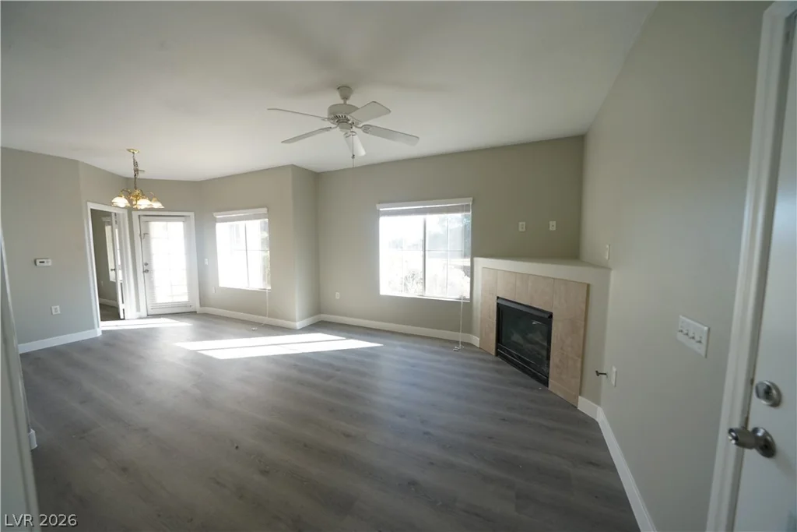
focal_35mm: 12
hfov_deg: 112.6
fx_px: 266
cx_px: 398
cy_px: 266
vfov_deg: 90.0
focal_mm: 12
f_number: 7.1
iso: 1000
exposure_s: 1/125
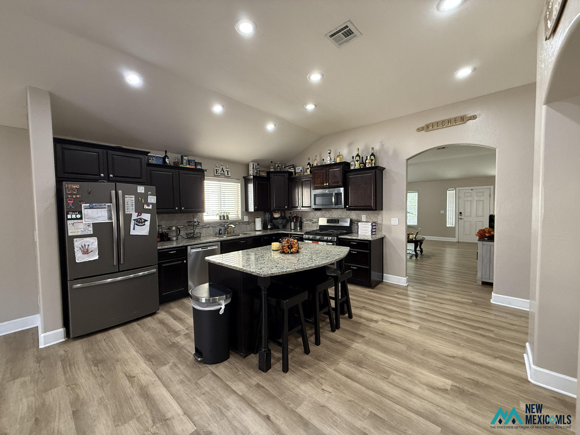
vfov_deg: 85.7
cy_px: 218
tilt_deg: -1.8
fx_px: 235
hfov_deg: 102.1
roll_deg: +0.7
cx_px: 290
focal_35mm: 14
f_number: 2.2
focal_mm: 2.22
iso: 320
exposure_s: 1/60
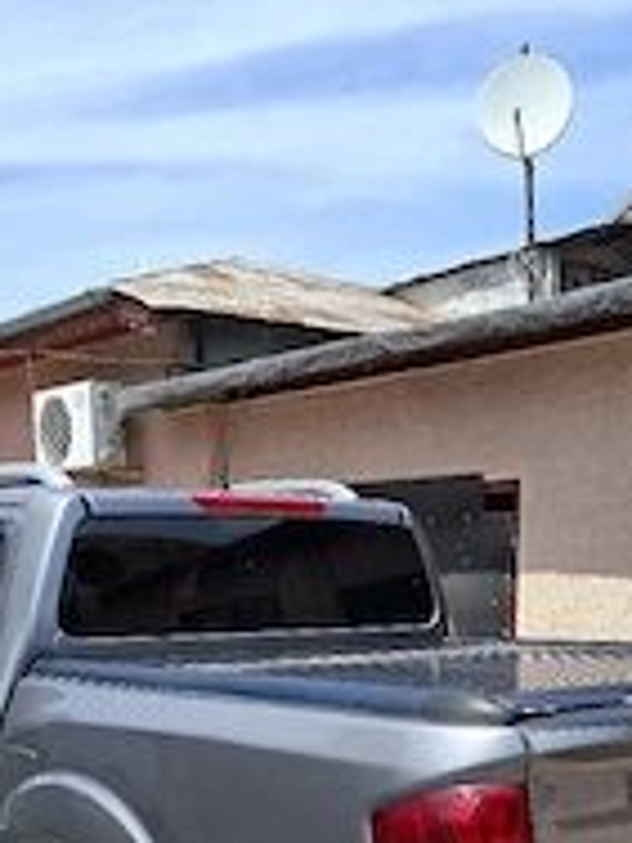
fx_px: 1193
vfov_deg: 37.4
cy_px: 682
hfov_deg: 29.7
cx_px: 332
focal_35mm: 49
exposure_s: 1/1667
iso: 50
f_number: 1.8
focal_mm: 5.54
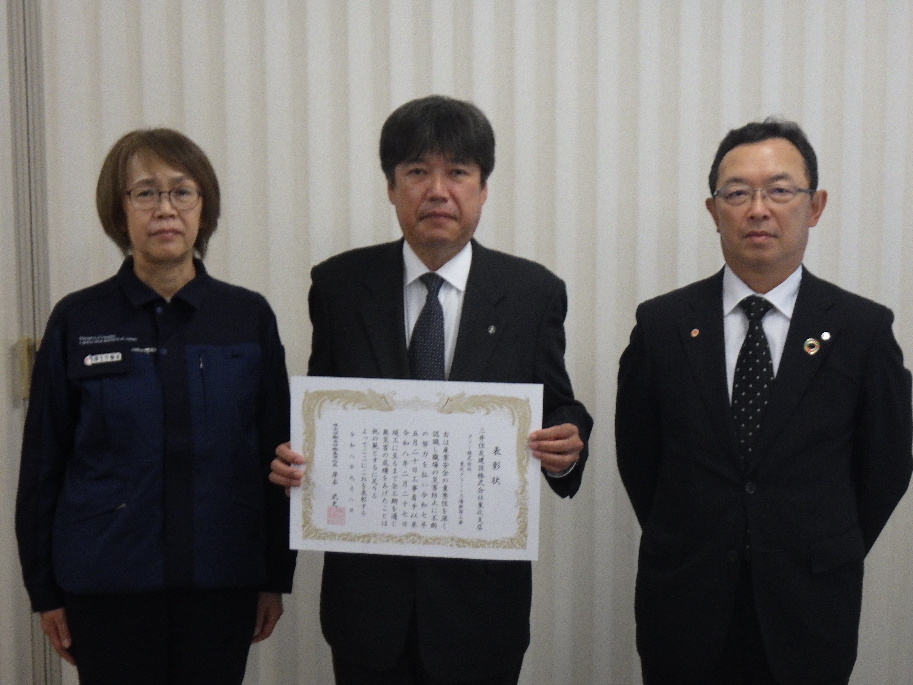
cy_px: 342
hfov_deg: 37.5
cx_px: 456
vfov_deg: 28.6
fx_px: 1345
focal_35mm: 51
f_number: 4.4
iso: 500
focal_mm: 9.1
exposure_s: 1/60
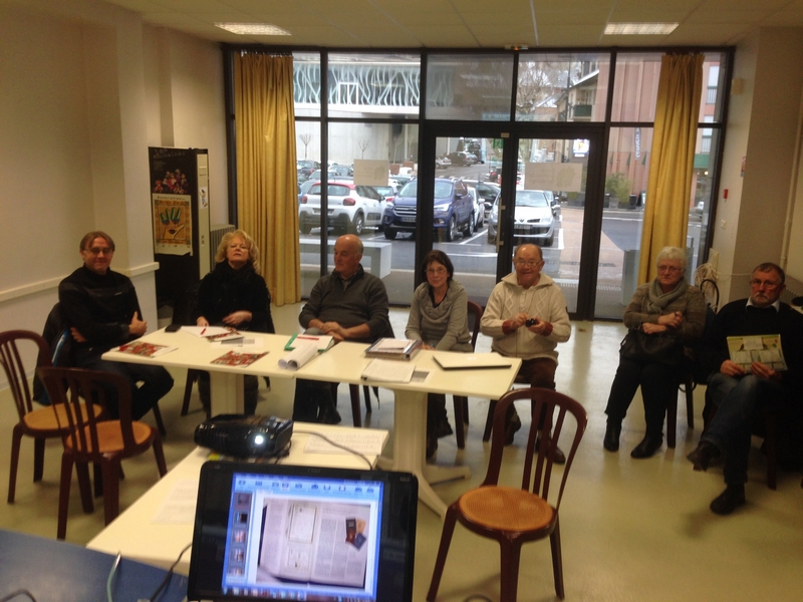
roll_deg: -3.1
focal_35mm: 33
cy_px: 301
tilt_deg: -11.2
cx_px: 402
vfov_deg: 42.9
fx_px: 766
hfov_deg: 55.4
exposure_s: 1/30
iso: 50
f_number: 2.4
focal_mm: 4.12
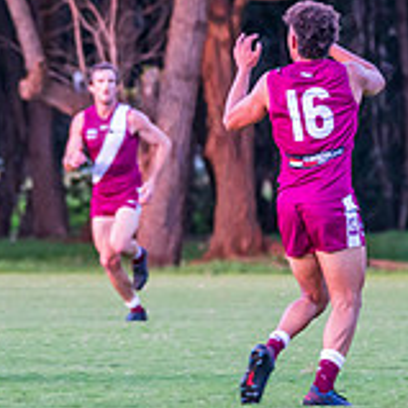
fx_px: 10535
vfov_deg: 2.2
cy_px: 229
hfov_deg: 2.2
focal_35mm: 790
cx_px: -168
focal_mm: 240
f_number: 5.6
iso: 1600
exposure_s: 1/400
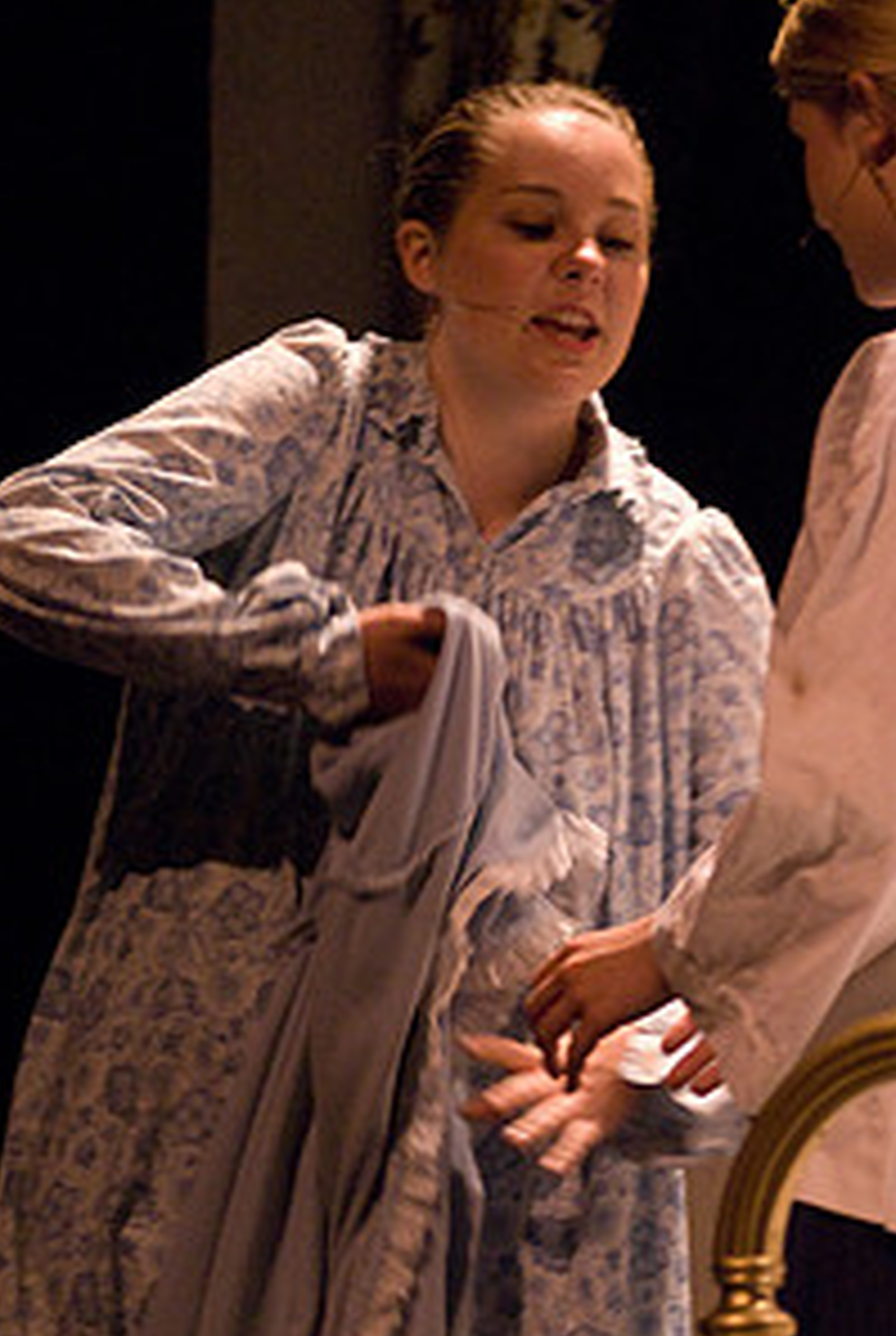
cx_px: 583
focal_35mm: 307
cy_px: 814
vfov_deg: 6.7
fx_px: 11412
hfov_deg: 4.5
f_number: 2.8
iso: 1600
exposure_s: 1/125
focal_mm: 135
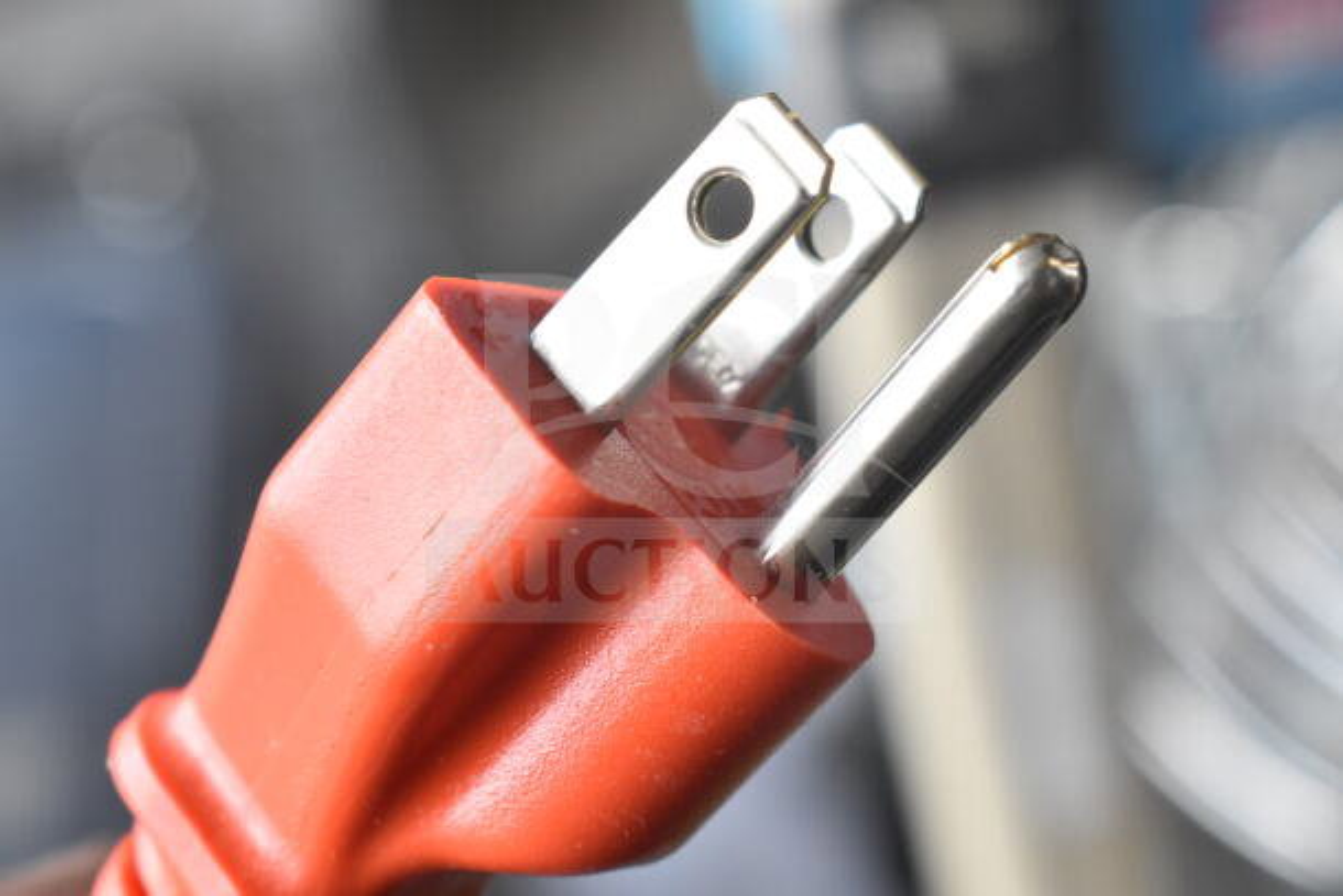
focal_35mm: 82
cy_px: 448
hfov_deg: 24.6
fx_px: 3078
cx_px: 672
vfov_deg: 16.6
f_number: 8
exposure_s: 1/250
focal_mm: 55
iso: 1600
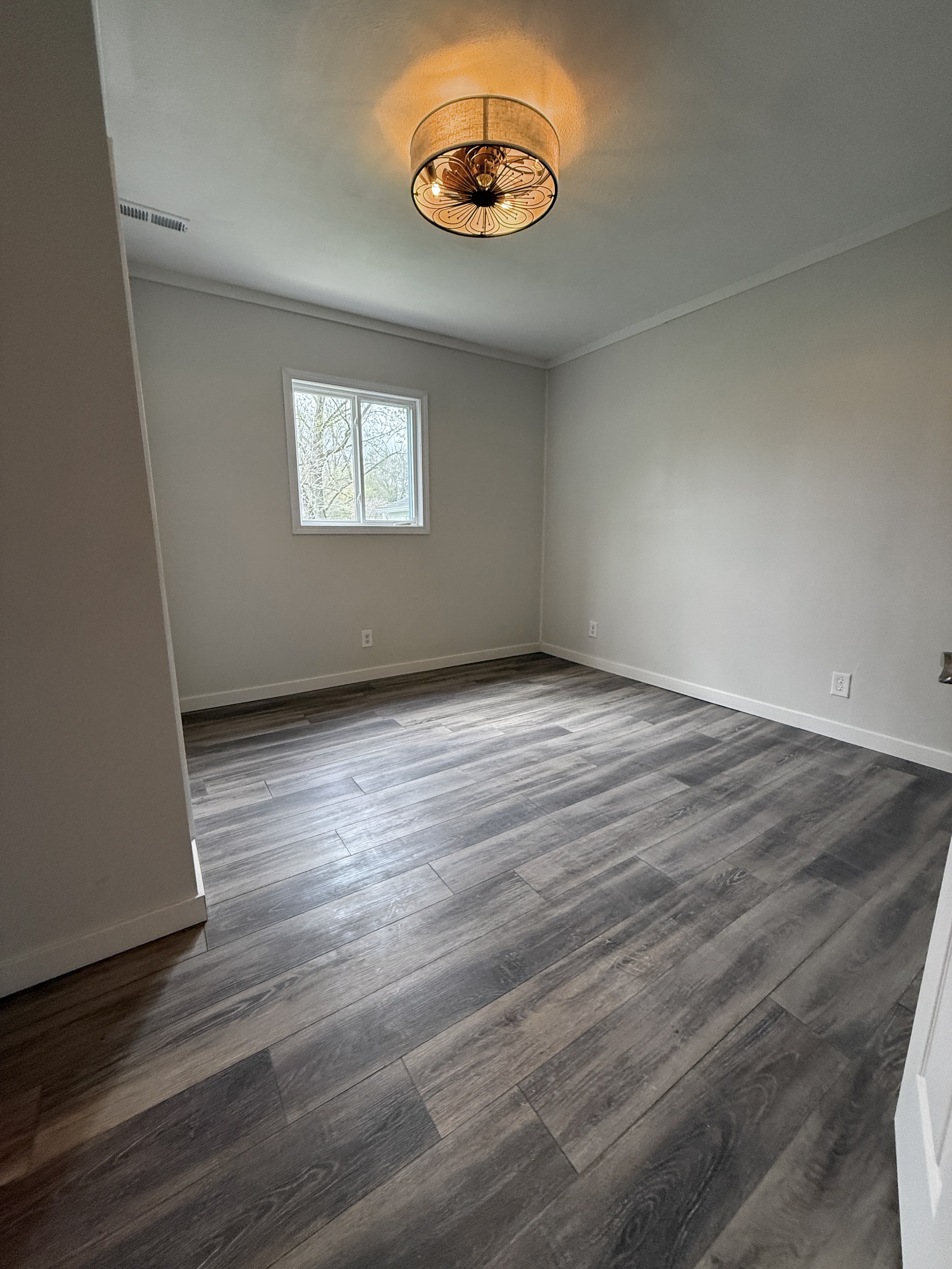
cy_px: 634
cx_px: 476
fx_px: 513
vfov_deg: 102.1
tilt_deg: -12.2
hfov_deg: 85.7
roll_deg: -1.1
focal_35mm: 14
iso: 320
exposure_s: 1/120
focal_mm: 2.22
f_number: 2.2
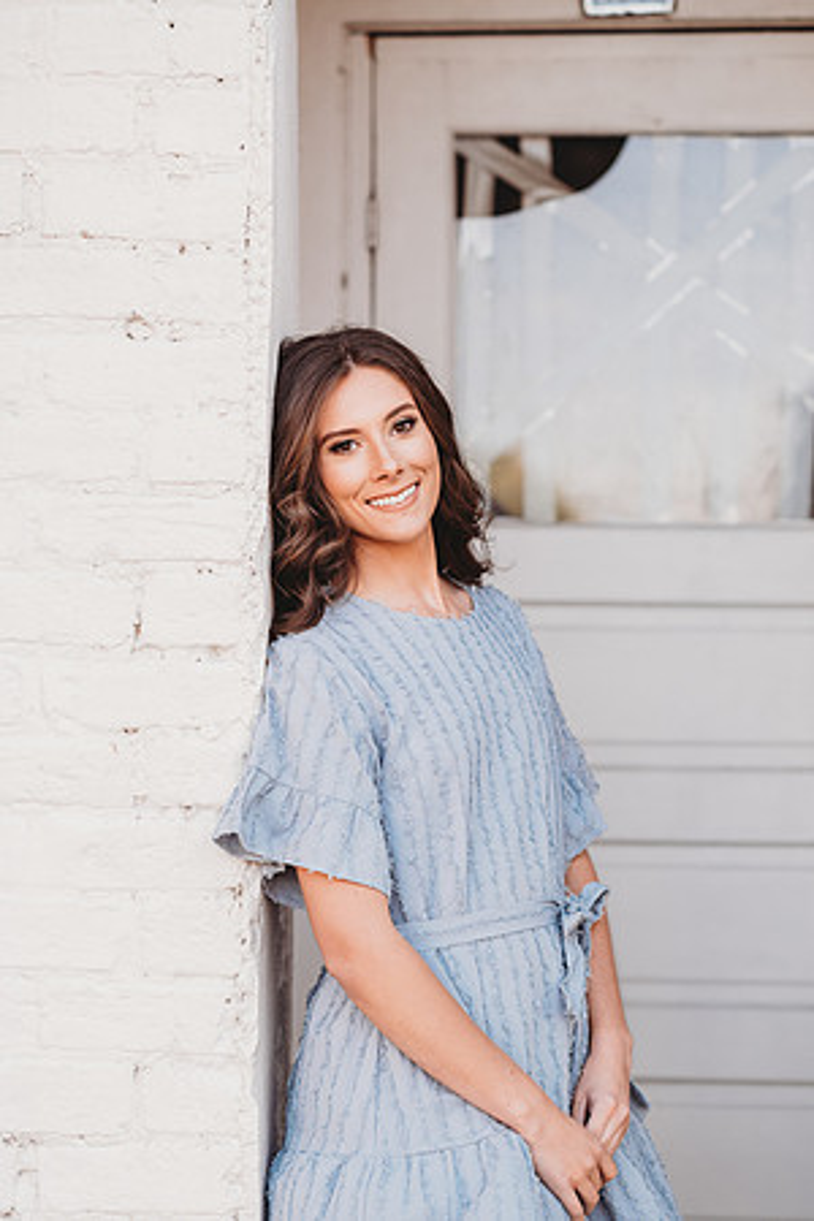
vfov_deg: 23.9
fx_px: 2883
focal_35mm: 85
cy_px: 610
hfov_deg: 16.1
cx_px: 407
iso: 100
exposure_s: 1/160
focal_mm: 85
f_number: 2.5
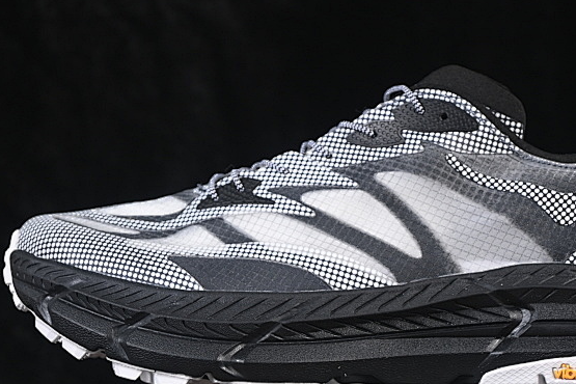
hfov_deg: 14.0
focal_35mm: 146
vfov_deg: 9.4
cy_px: 169
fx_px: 2336
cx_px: 368
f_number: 6.3
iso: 160
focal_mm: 50
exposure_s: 1/60
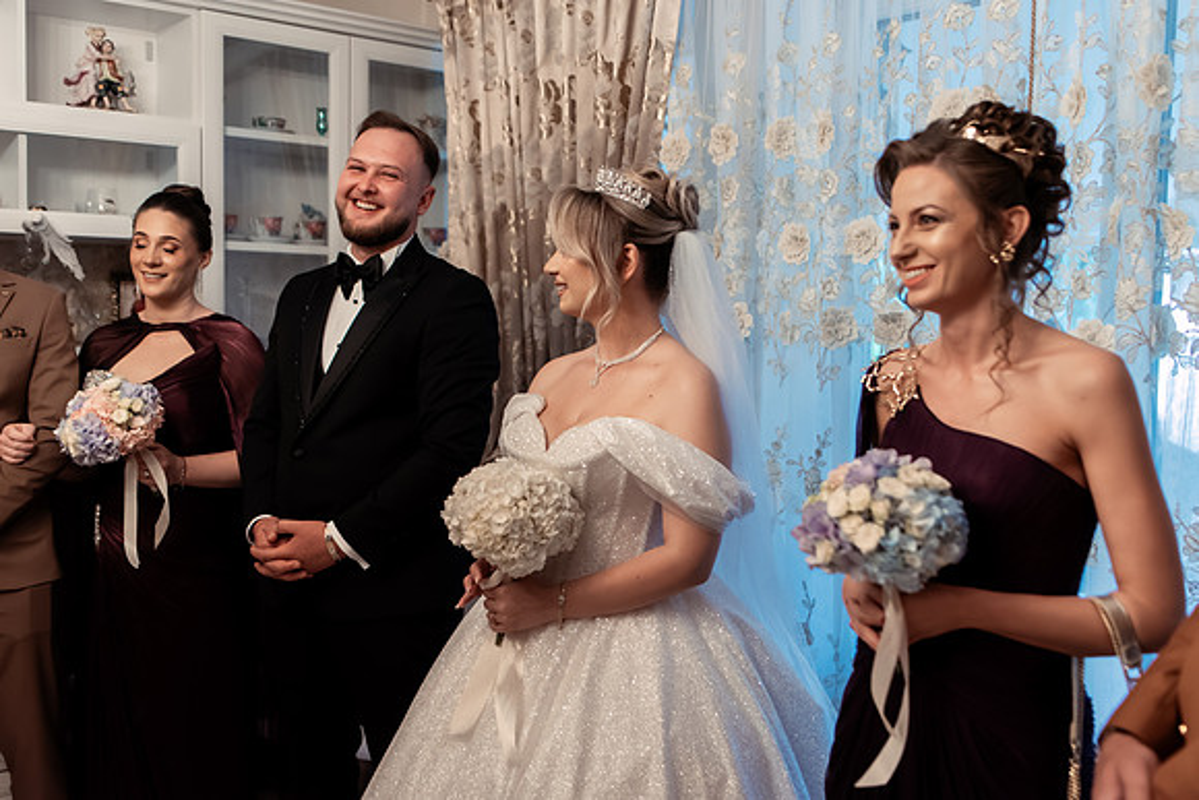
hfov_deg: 54.4
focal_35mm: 35
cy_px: 400
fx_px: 1166
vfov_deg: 37.9
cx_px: 600
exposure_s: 1/250
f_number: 2.5
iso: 1600
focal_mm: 35
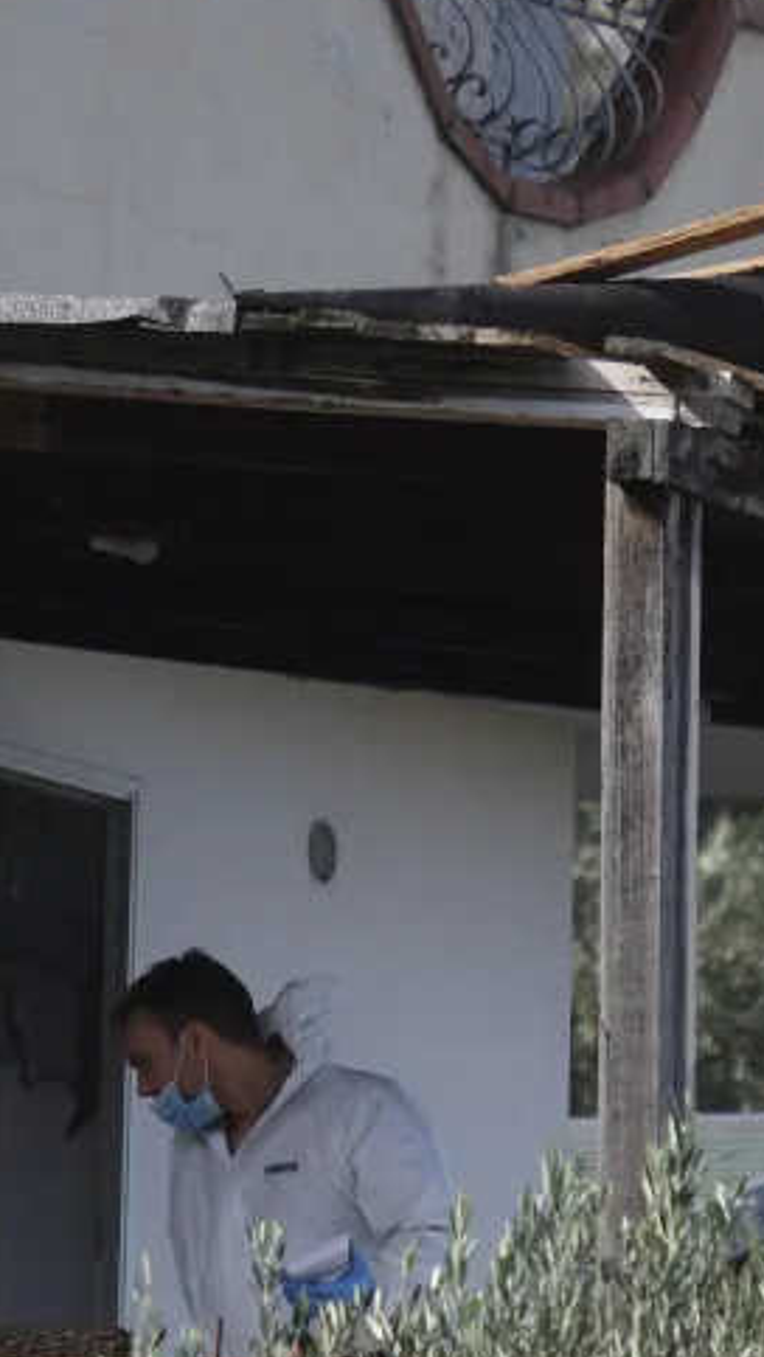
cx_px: 129
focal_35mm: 781
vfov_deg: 2.8
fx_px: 28103
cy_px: 1014
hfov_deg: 1.6
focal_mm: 200
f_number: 6.4
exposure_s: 1/250
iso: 125
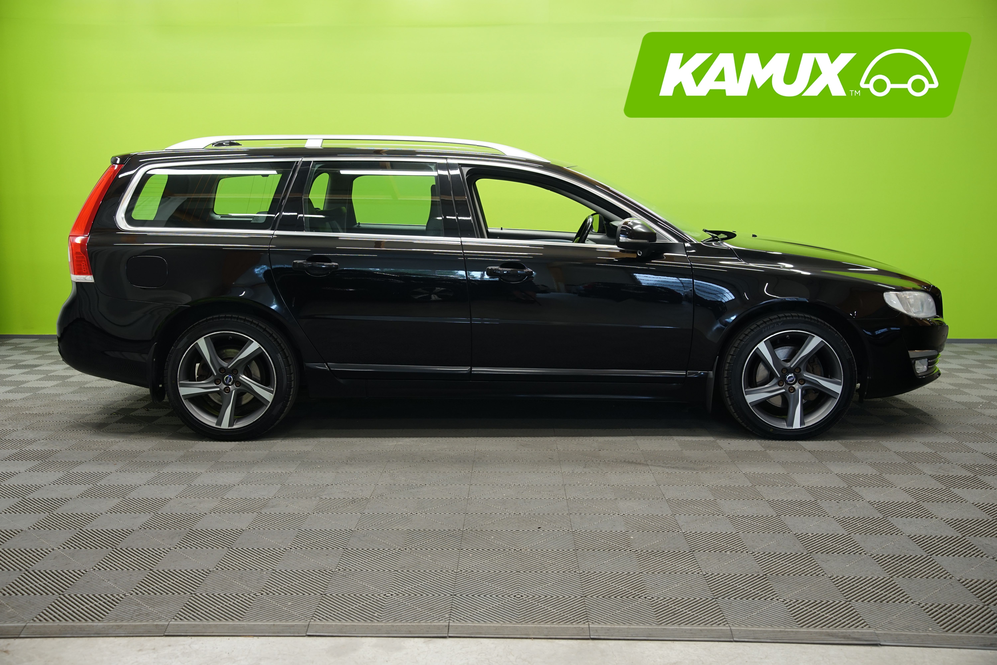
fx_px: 997
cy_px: 332
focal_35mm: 36
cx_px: 498
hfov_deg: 53.1
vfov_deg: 36.9
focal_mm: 36
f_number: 5
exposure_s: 1/15
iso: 500
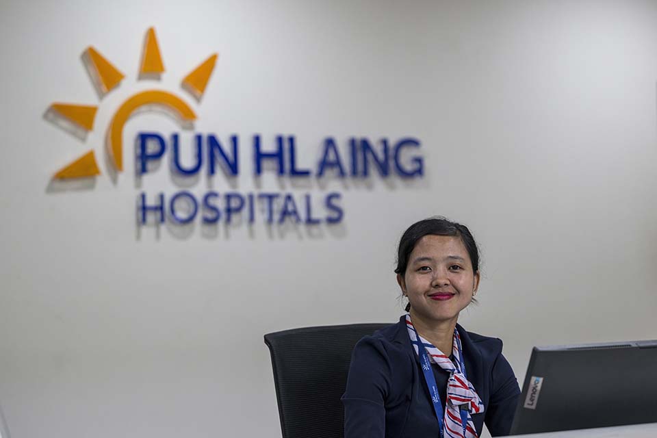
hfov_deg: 26.0
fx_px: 1423
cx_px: 328
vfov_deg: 17.5
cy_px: 219
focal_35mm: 78
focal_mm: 78
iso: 1100
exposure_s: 1/200
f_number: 2.8
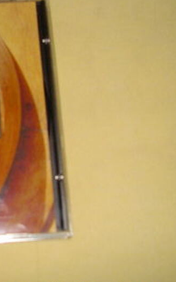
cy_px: 132
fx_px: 499
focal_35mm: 65
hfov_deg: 18.5
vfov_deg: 31.5
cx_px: -60
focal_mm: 5.7
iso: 200
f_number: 2.9
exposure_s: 1/50
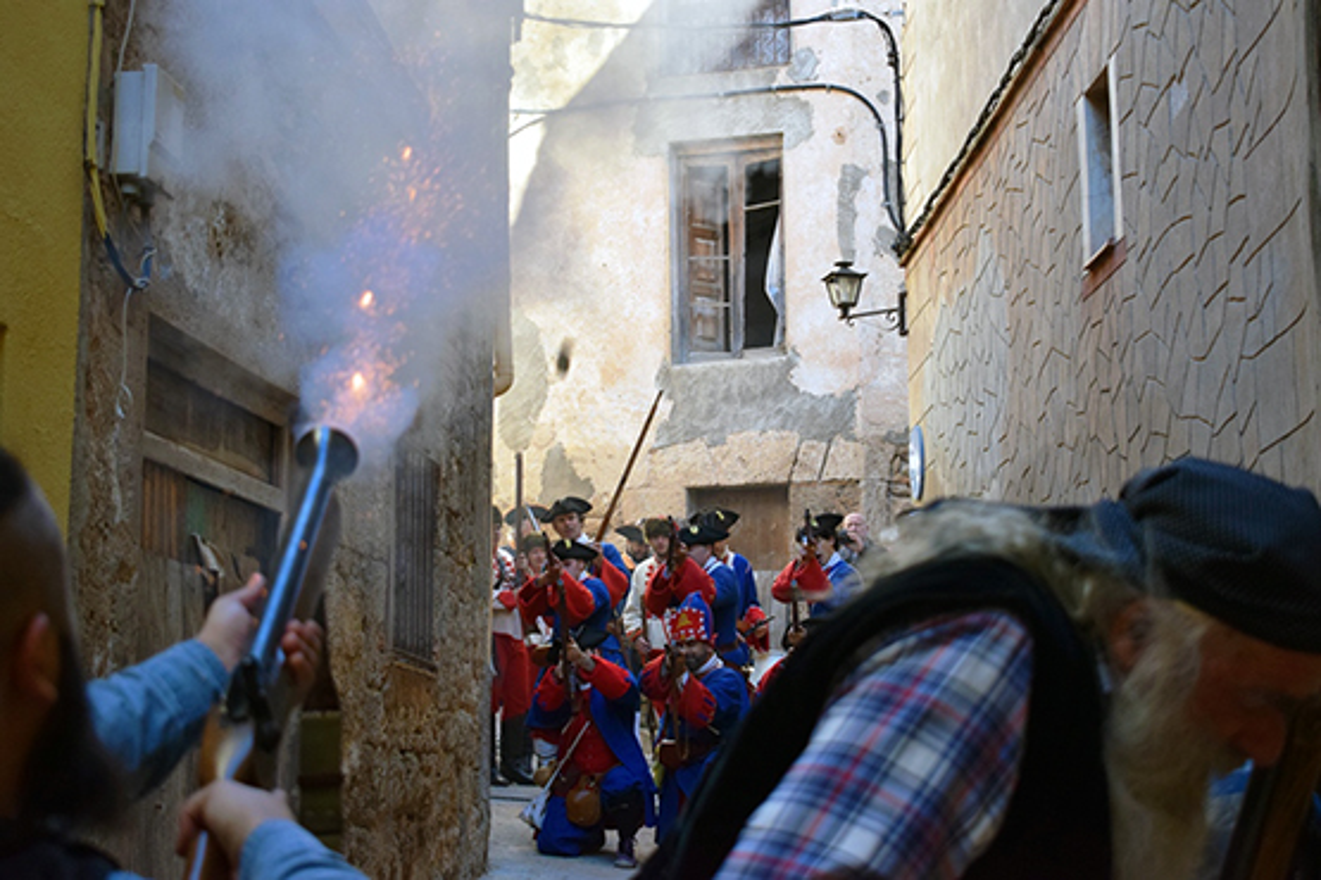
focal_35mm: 63
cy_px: 440
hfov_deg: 31.9
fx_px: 2312
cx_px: 660
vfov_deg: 21.6
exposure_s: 1/500
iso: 1100
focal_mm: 42
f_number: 5
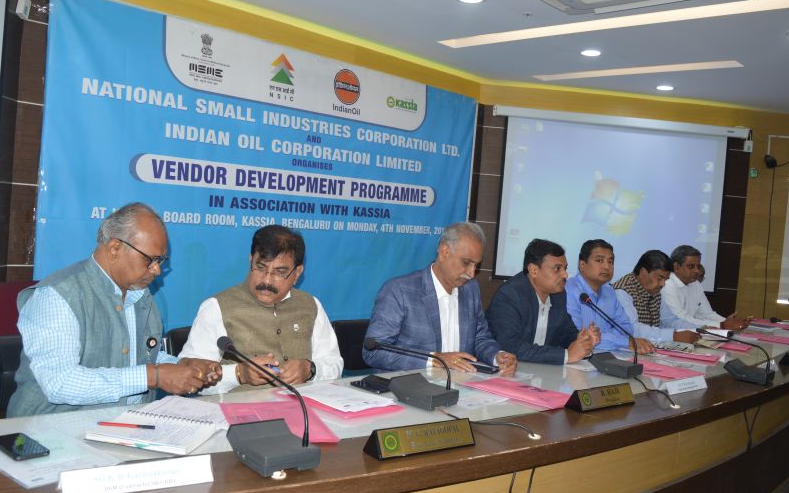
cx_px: 393
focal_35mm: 33
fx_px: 699
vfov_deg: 38.8
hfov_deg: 58.9
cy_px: 248
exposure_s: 1/100
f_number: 5.6
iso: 800
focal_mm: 21
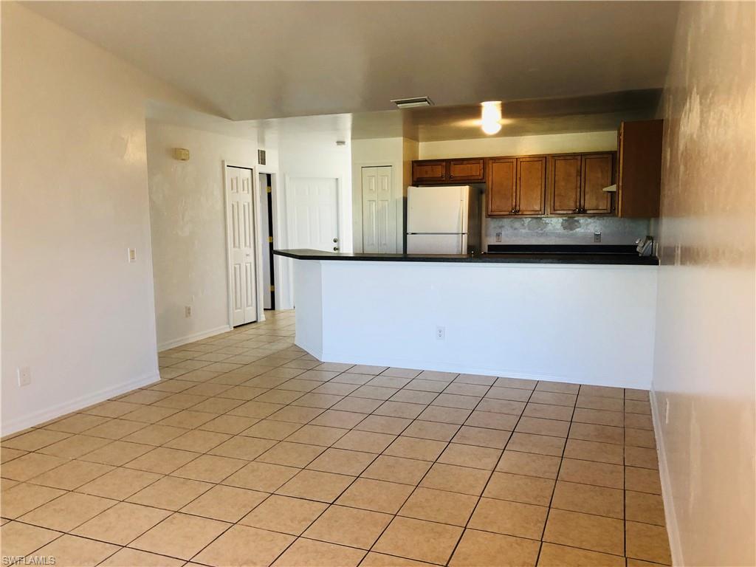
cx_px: 378
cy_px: 284
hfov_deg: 63.4
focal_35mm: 28
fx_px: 612
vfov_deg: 49.7
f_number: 1.8
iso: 40
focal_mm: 3.99
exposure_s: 1/20
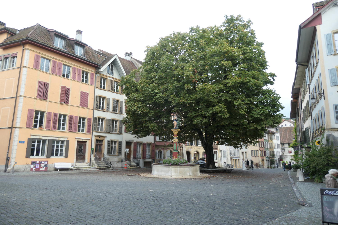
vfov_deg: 53.1
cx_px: 169
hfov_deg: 73.7
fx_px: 225
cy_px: 112
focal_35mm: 24
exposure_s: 1/125
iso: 200
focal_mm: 8.8
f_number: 3.3
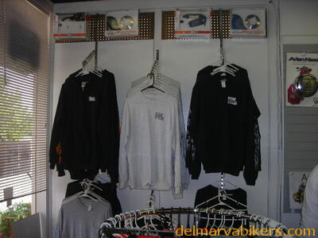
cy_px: 119
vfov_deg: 37.7
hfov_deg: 49.0
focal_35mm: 38
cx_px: 159
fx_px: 349
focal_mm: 6.3
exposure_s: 1/60.1
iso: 50
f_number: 3.2
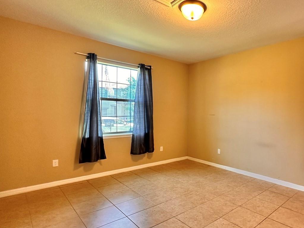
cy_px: 117
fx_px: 193
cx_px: 209
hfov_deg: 73.4
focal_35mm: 22
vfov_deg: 61.1
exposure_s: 1/60
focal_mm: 2.22
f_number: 2.2
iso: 250
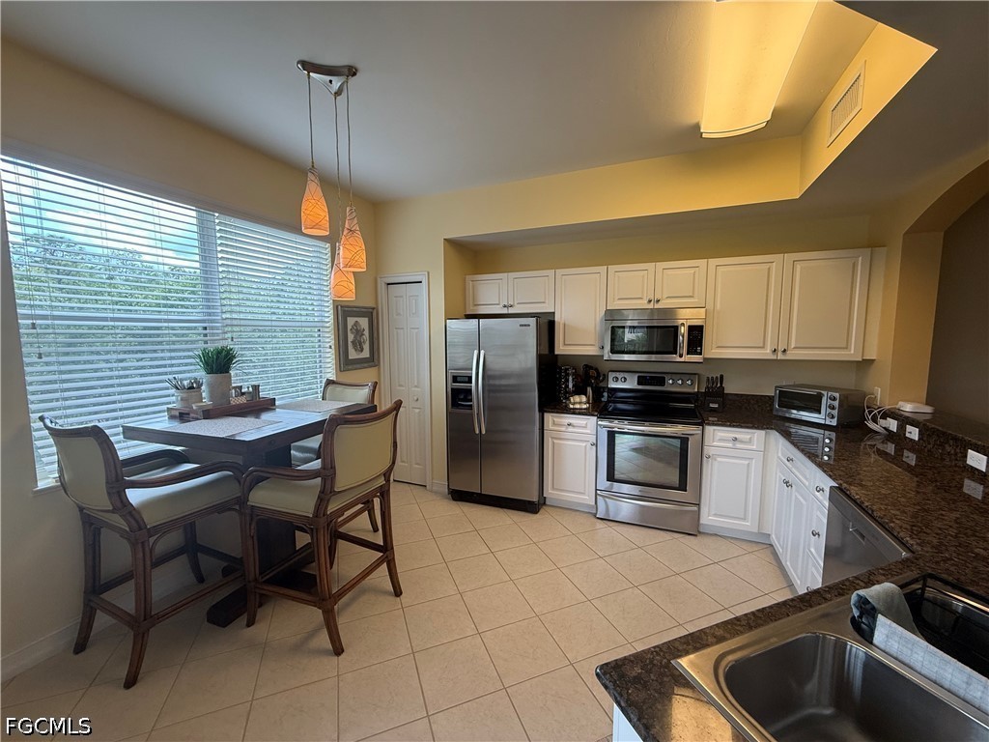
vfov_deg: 85.7
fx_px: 400
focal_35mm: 14
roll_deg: -0.2
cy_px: 371
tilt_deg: -5.6
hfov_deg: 102.1
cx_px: 494
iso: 100
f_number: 2.2
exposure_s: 1/120
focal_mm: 2.22
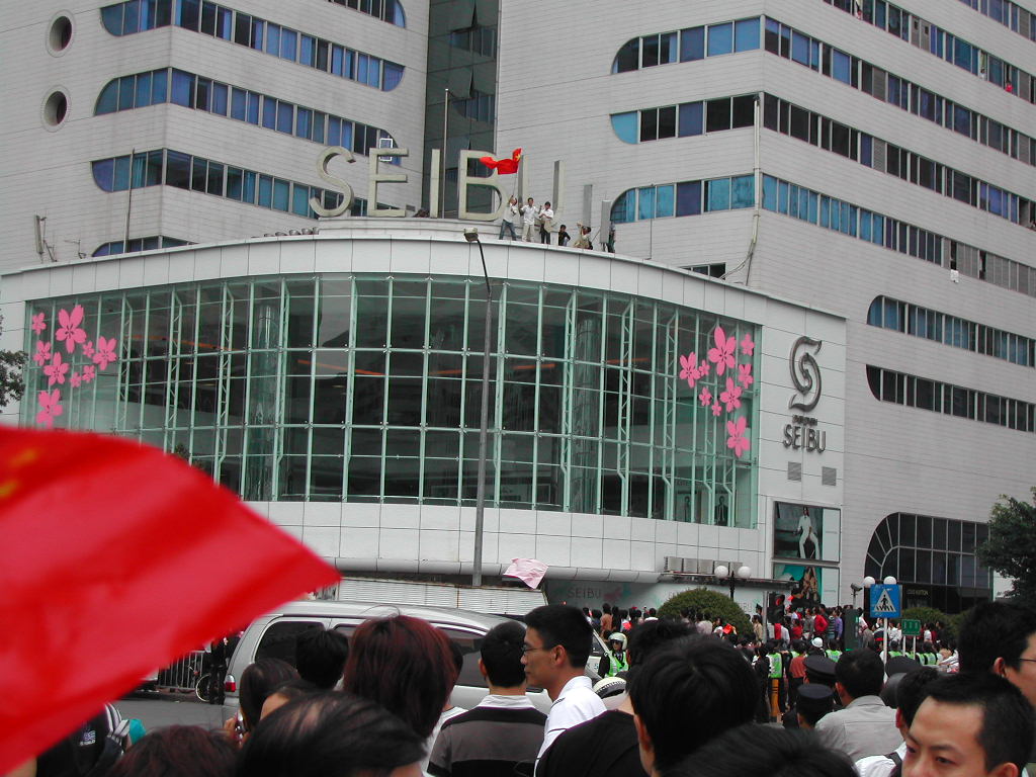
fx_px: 2005
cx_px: 518
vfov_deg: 21.9
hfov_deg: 29.0
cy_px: 388
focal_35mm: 67
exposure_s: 1/549
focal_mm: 14.2
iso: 100
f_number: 3.7
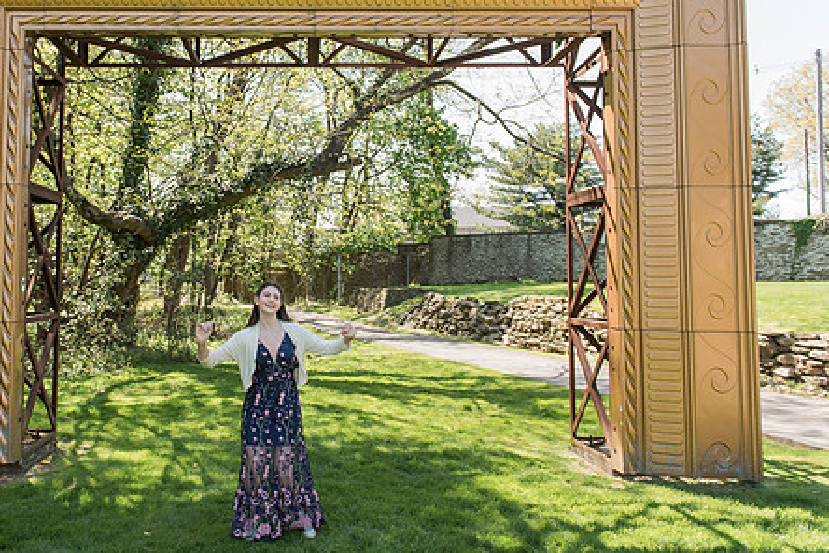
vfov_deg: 39.8
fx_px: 760
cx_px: 282
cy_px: 223
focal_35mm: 33
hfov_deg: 56.1
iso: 400
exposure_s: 1/800
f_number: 4
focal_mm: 24
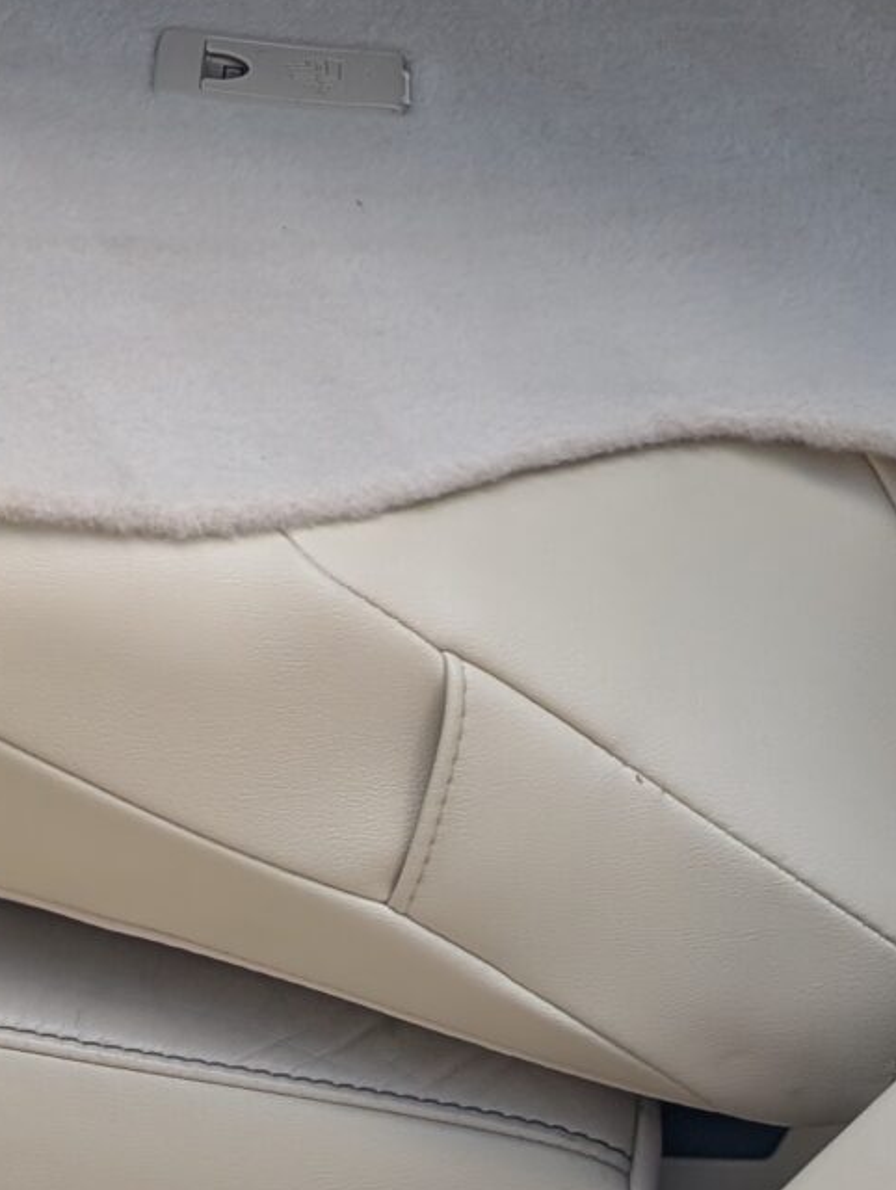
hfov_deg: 15.2
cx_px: 43
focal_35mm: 96
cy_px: -530
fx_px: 3304
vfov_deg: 18.4
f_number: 1.68
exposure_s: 1/592
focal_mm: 6.9
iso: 16
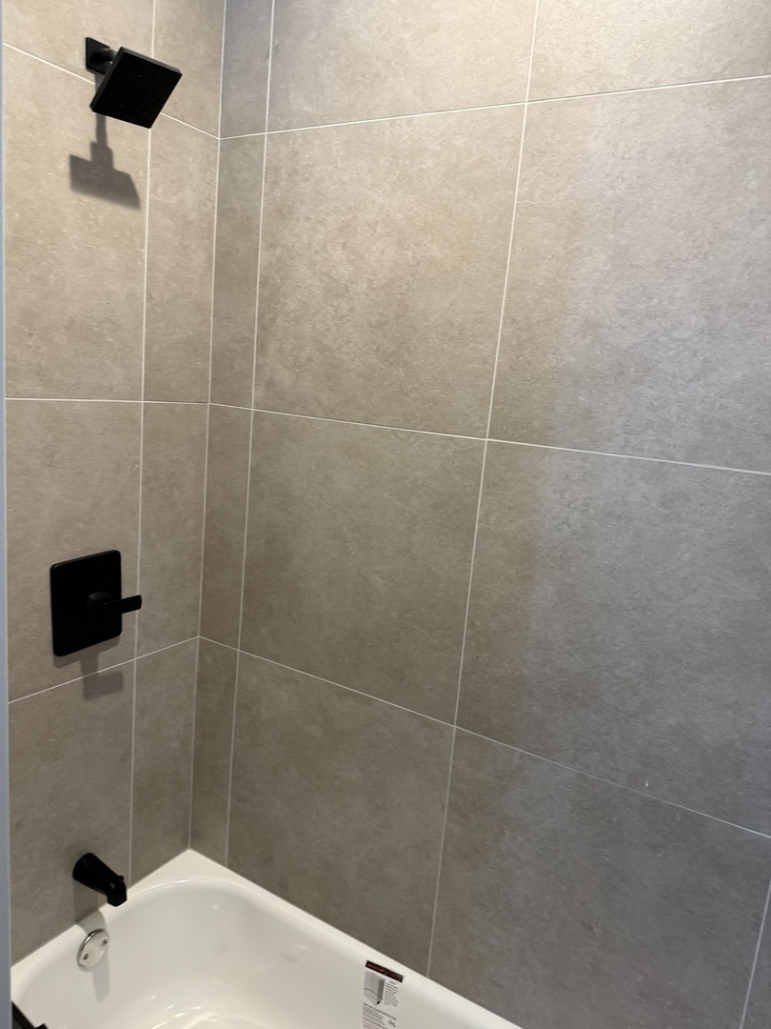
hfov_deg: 56.8
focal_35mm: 24
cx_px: 386
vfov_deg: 71.6
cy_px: 514
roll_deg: -6.3
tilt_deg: -6.3
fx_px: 713
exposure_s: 1/60
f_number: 1.78
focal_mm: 6.76
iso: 250
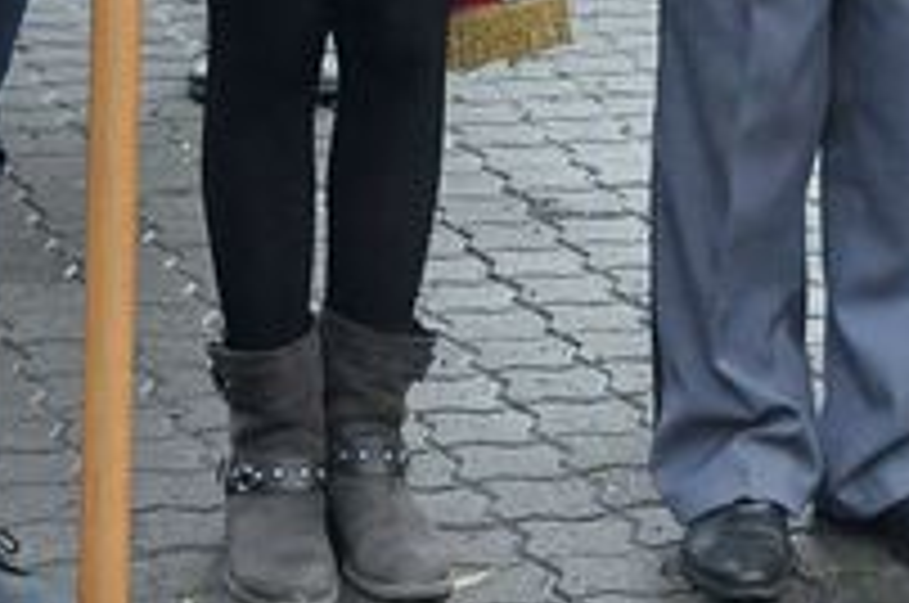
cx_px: 918
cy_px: -353
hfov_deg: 11.5
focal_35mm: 177
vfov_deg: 7.6
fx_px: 4462
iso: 1600
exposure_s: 1/200
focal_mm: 28
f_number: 7.1
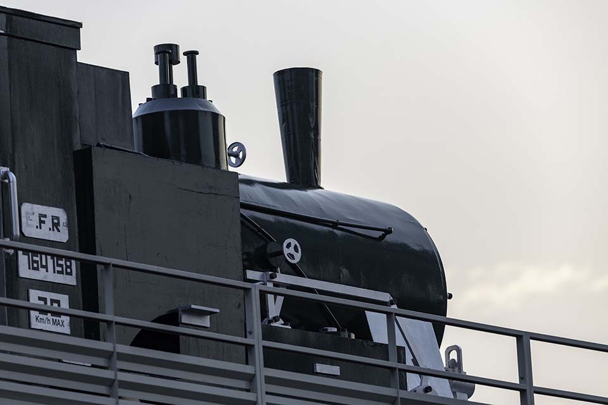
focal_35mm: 400
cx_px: 304
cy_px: 202
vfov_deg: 3.4
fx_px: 6755
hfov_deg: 5.2
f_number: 5.6
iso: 280
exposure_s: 1/250
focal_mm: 400
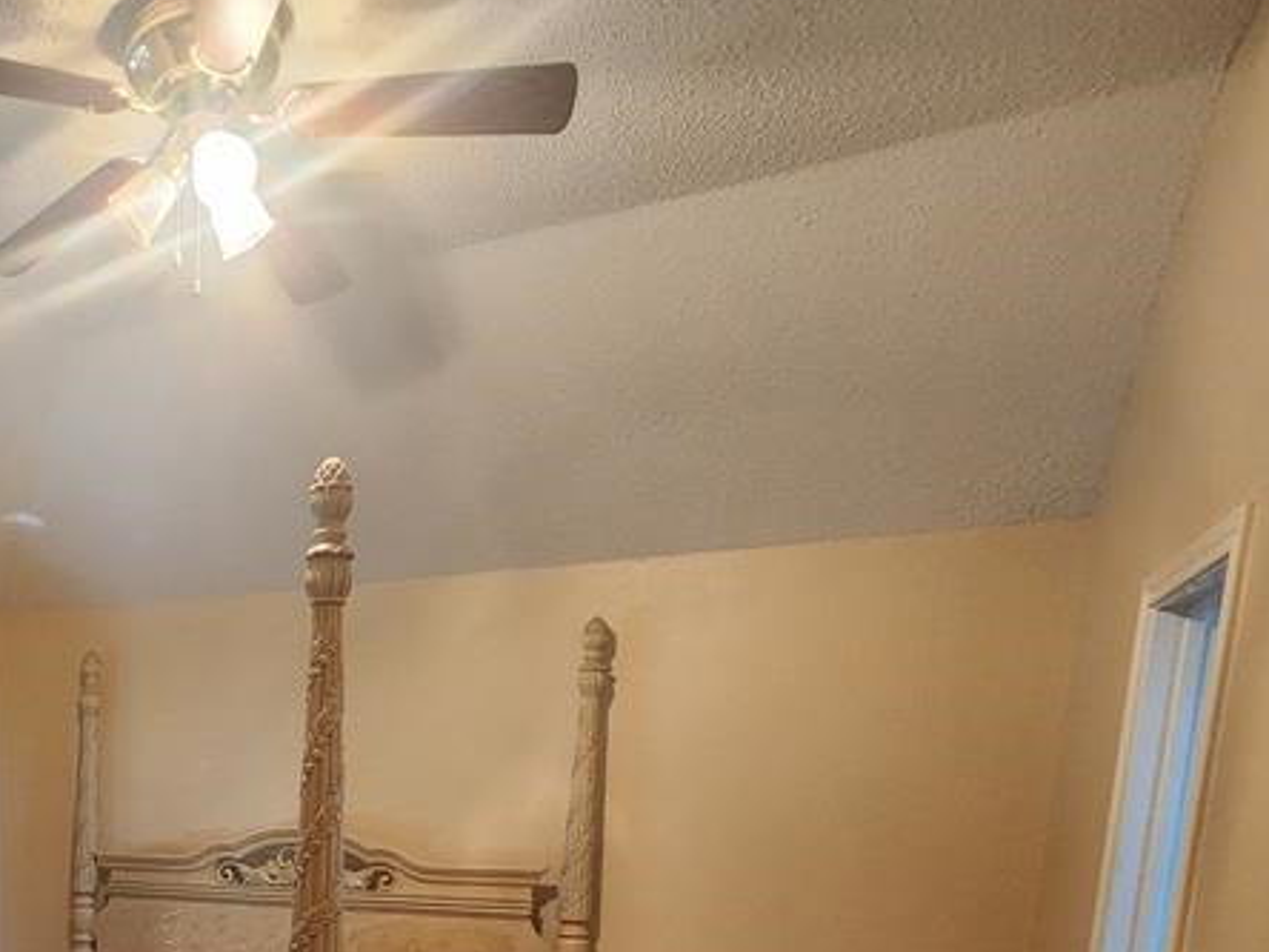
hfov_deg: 52.2
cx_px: 109
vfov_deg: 39.6
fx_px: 1100
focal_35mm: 30
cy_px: 1006
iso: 500
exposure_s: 1/30
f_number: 2.2
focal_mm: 2.2
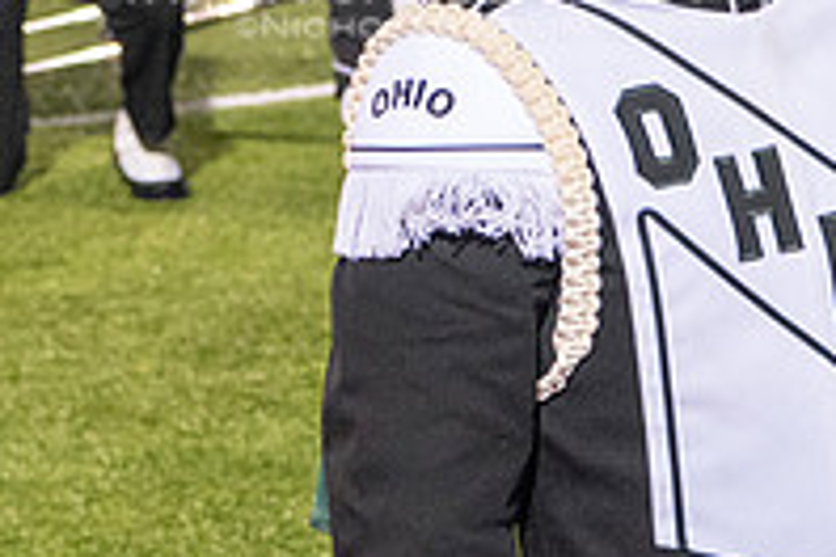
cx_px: 410
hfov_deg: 10.0
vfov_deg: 6.6
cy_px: -162
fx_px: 4760
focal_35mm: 205
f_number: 5.6
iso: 5000
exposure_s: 1/320
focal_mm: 70
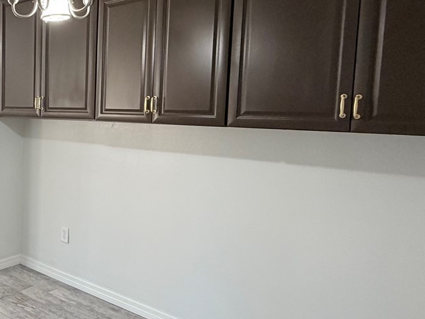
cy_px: 142
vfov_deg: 40.6
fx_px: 430
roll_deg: -0.4
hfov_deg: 43.6
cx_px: -17
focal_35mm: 35
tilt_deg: -5.0
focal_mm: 2.22
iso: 200
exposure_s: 1/60
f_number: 2.2
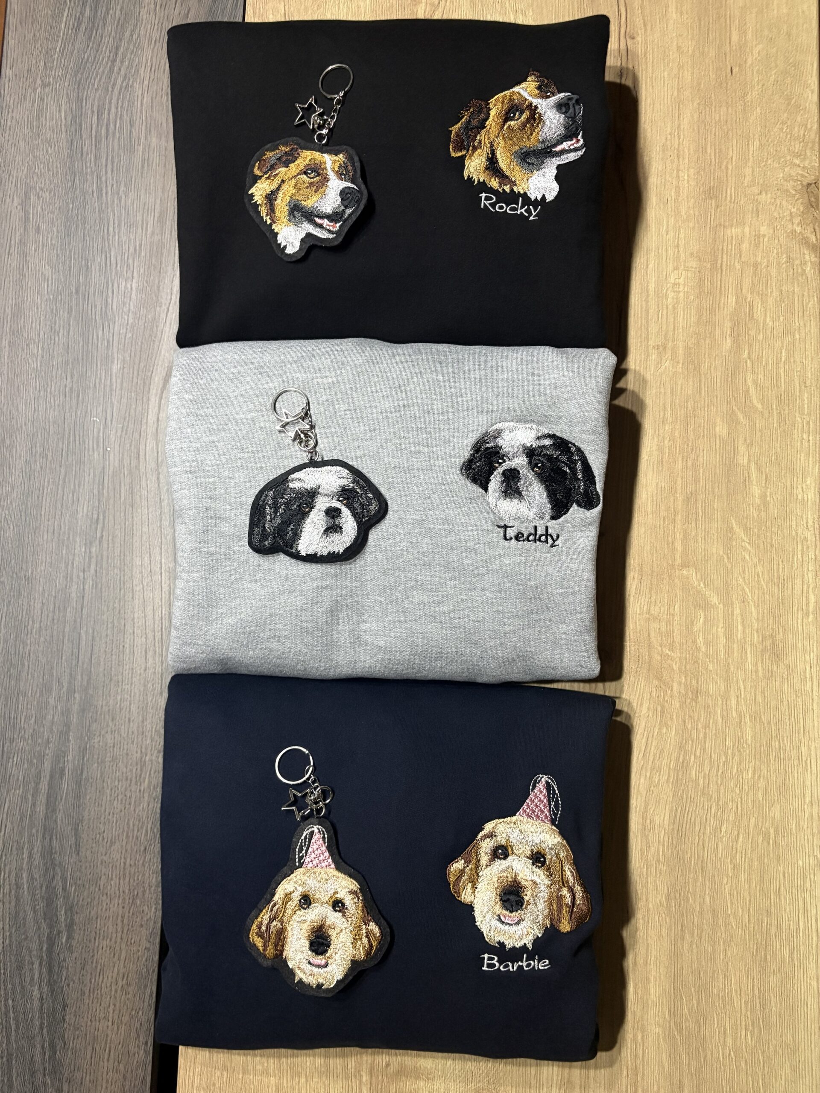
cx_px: 410
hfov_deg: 53.1
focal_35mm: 26
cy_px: 546
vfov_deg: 67.3
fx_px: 821
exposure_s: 1/59
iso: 500
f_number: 1.6
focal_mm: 5.96
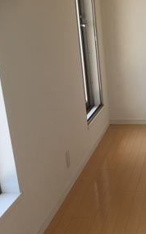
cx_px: 189
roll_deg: -1.1
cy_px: 190
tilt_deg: -23.0
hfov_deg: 17.7
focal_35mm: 69
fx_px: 440
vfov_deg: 29.1
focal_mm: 4.15
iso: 32
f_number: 2.2
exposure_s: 1/118
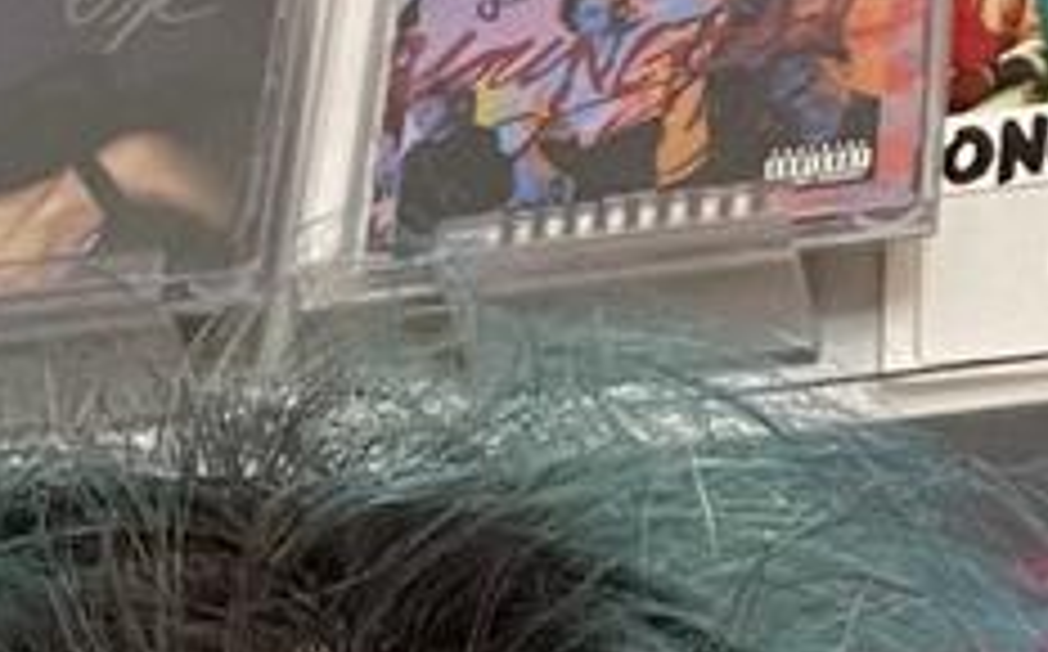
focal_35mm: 175
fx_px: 4992
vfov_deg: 6.5
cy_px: 2212
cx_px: 261
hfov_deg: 12.0
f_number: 2.2
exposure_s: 1/40
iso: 250
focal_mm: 2.71
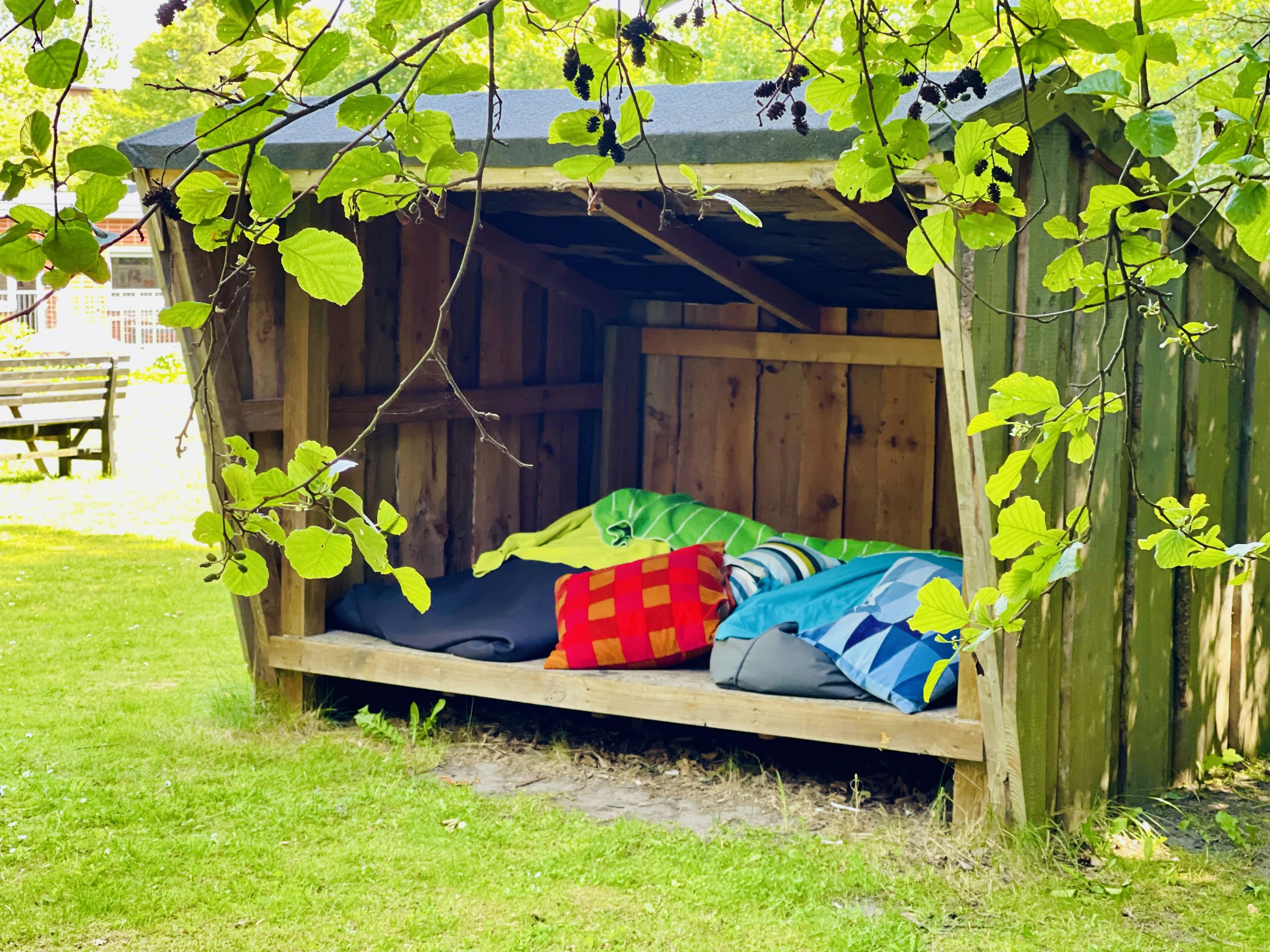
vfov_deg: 22.9
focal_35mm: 64
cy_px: 476
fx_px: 2348
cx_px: 635
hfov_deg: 30.3
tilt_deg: -6.3
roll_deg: +0.5
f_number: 2.2
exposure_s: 1/121
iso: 125
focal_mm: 7.5
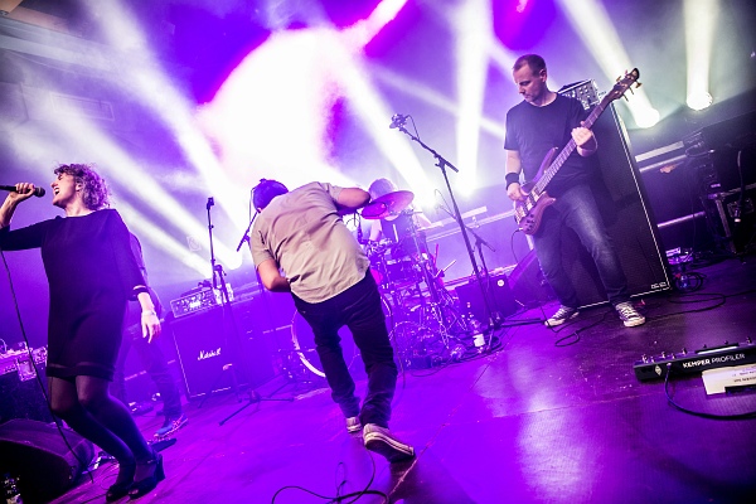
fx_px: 504
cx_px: 378
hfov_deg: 73.7
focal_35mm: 24
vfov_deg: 53.1
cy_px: 252
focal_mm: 24
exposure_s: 1/80
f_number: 2.8
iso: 1600
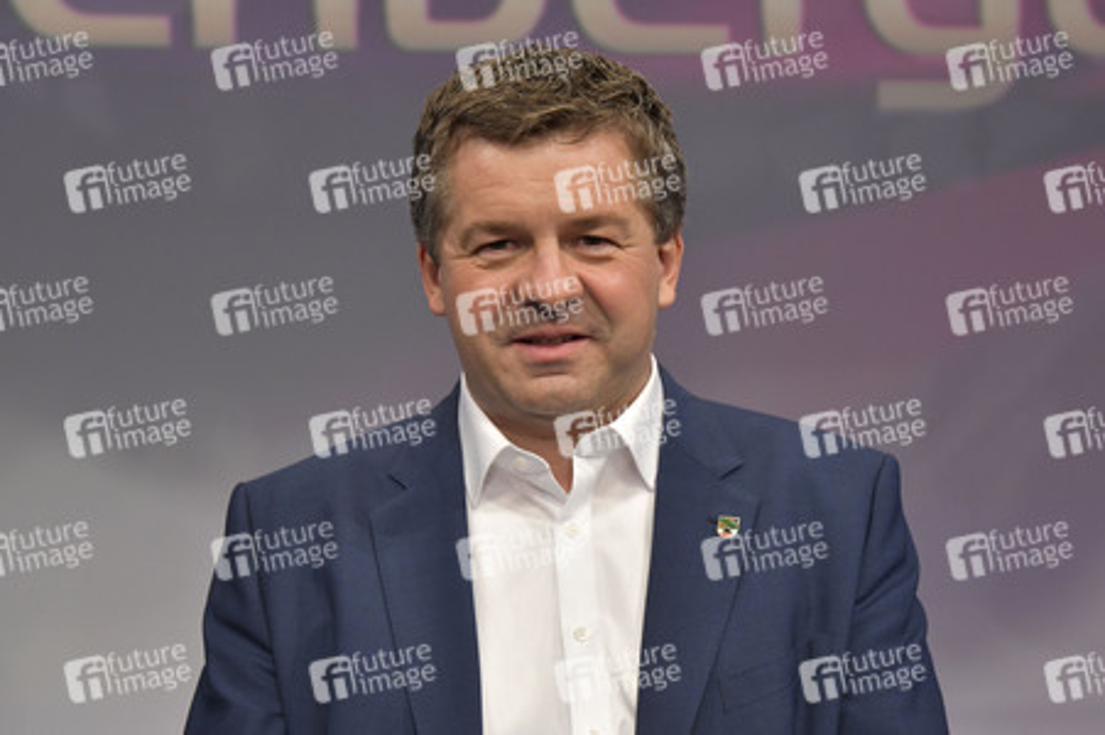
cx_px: 552
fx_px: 1902
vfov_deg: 21.9
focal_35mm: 62
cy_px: 368
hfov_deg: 32.4
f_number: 6.3
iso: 2500
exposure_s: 1/200
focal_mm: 62
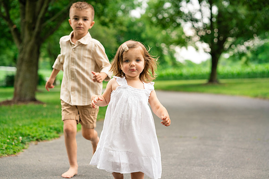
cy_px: 90
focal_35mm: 85
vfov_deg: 16.1
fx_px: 635
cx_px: 134
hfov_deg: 23.9
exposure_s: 1/500
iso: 500
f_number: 3.5
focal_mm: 85
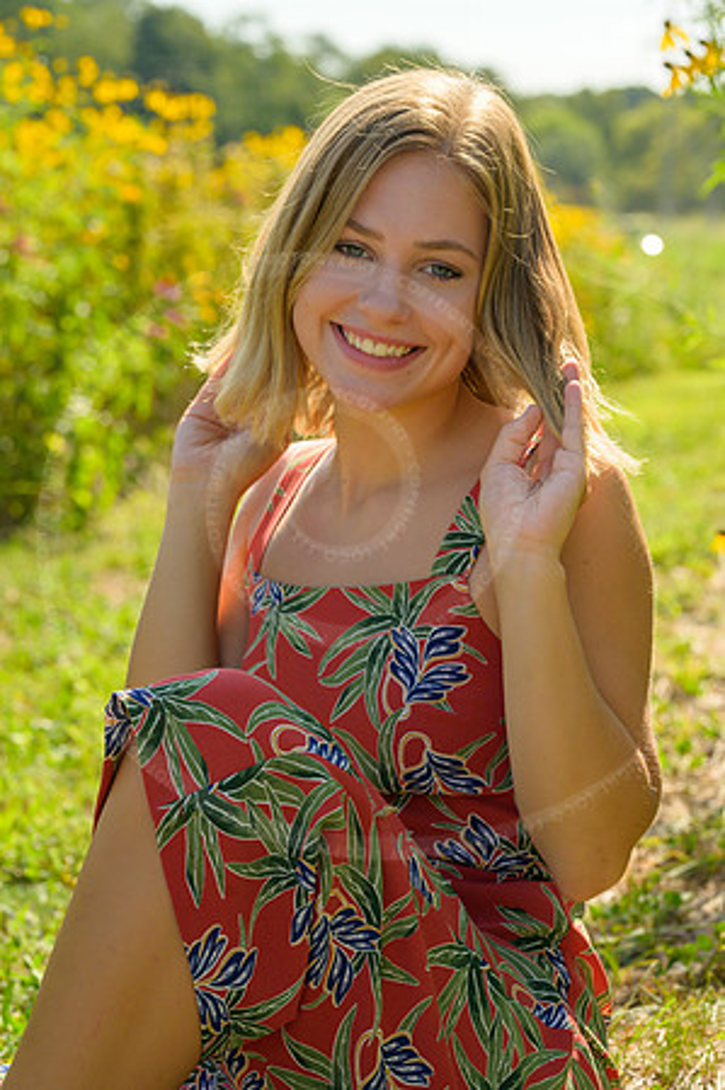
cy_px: 545
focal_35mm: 85
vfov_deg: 23.9
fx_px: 2573
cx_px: 362
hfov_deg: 16.0
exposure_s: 1/1600
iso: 200
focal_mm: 85
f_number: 5.6
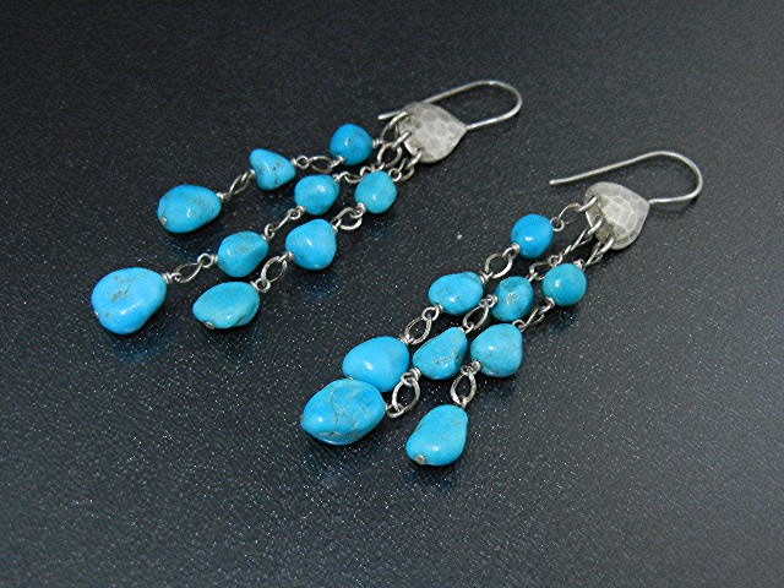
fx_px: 1019
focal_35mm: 45
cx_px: 392
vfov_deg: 32.2
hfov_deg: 42.1
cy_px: 294
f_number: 7.6
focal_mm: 8.1
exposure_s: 1/30
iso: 800
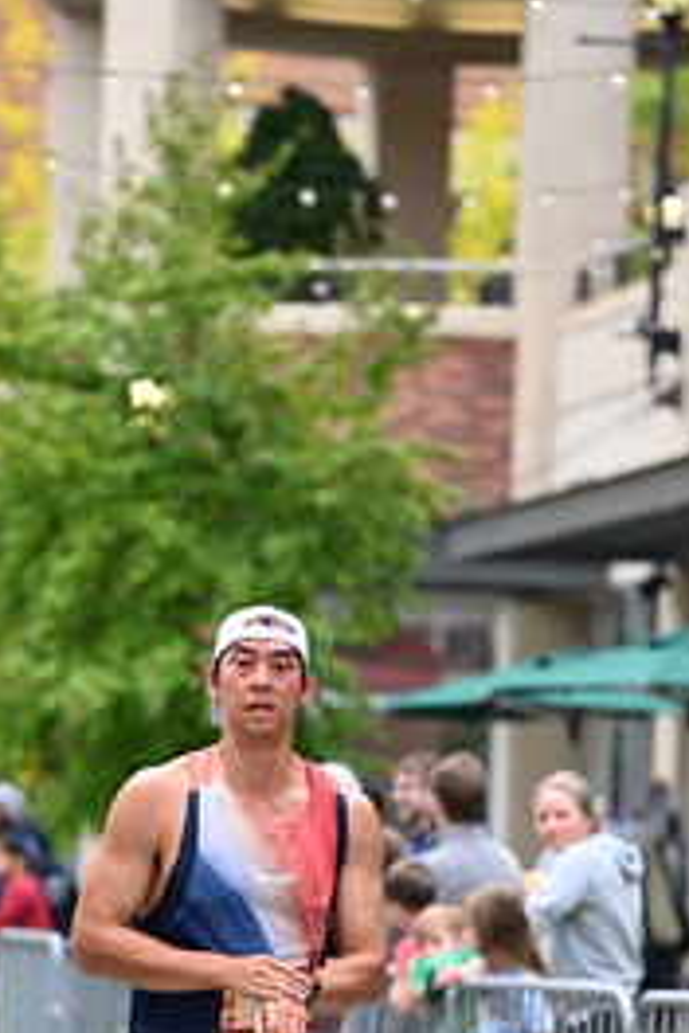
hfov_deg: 6.0
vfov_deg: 9.0
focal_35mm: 229
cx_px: 241
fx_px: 6574
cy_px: 939
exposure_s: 1/2000
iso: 1250
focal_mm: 110
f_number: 2.8
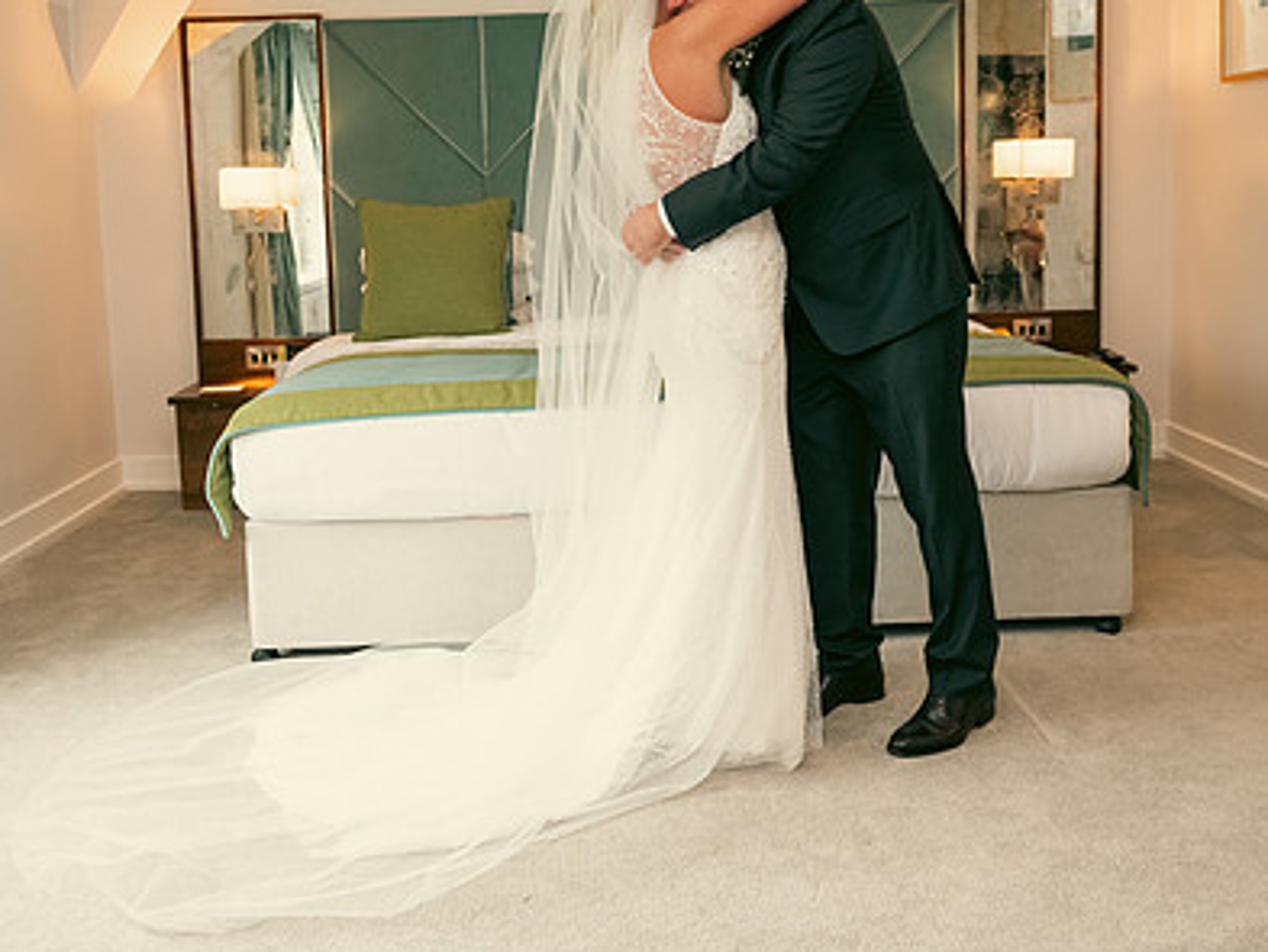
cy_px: 331
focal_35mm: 38
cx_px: 619
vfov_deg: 37.4
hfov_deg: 49.0
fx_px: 1392
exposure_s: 1/160
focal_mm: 26
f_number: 3.5
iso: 800
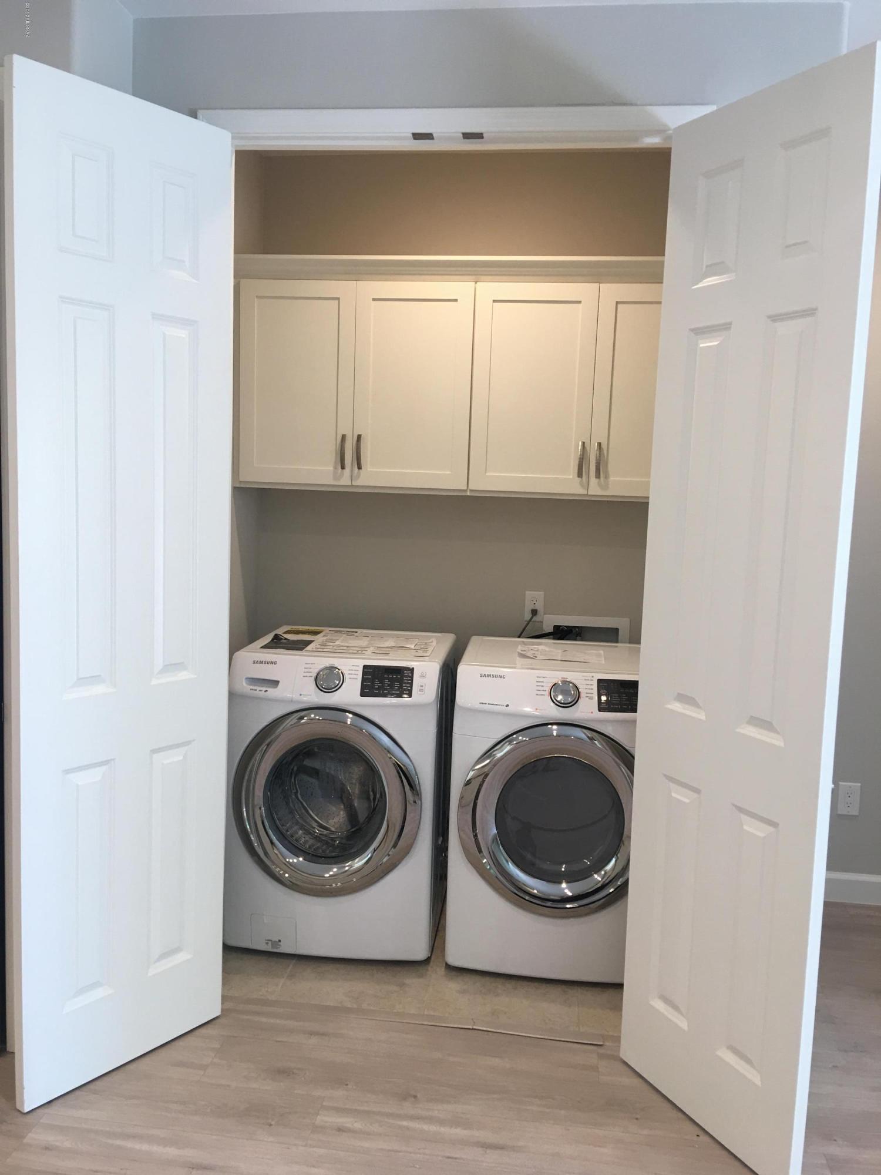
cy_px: 588
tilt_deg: -4.3
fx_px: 984
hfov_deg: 48.2
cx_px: 440
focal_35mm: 29
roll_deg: -2.6
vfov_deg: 61.7
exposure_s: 1/15
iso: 25
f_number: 2.2
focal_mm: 4.15
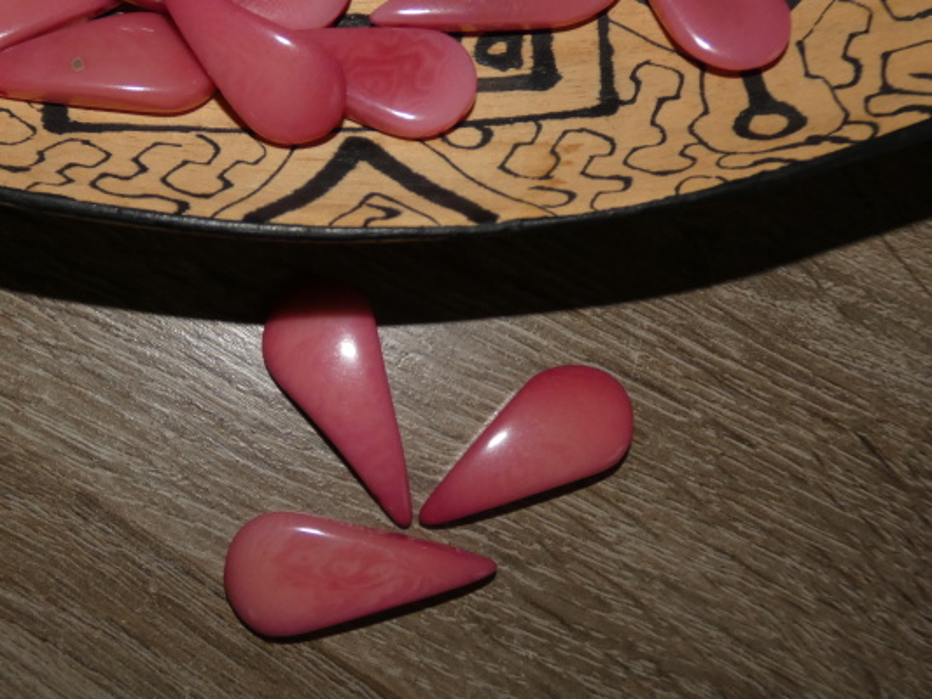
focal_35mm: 30
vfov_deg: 46.8
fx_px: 808
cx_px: 466
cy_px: 350
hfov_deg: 60.0
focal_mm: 5.3
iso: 160
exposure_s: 1/60
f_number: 3.3
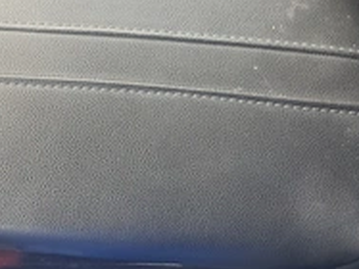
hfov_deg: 31.1
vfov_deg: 23.0
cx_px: 136
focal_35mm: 62
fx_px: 643
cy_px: 23
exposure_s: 1/122
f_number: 1.8
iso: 64
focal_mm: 3
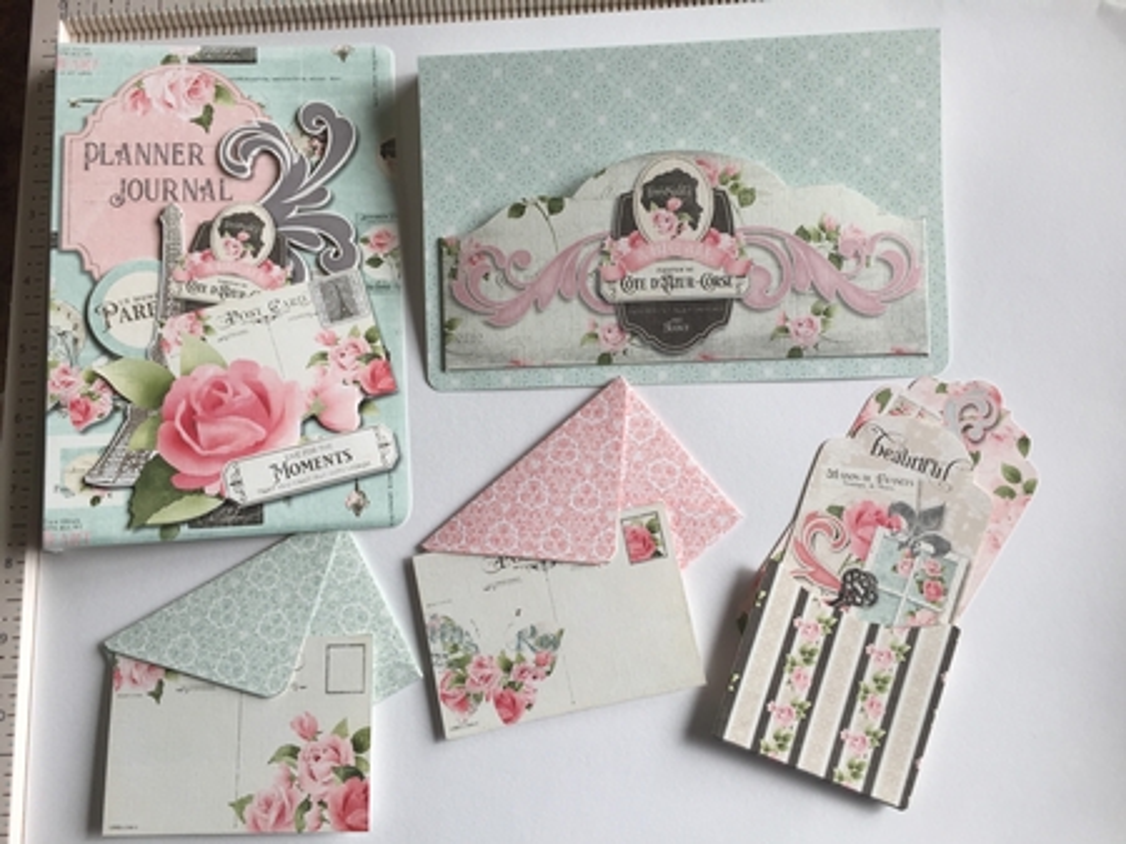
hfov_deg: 61.7
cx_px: 563
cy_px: 422
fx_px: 943
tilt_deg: -73.6
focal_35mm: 29
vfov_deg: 48.2
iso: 32
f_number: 2.2
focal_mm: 4.15
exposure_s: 1/100
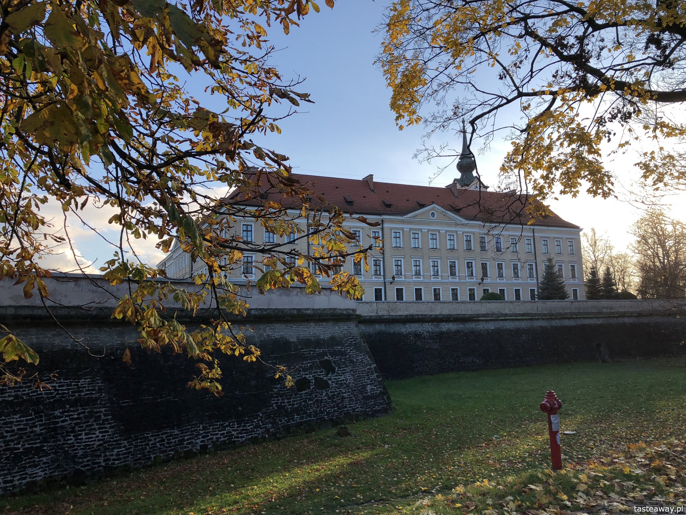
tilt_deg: +7.9
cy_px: 258
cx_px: 343
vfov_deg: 48.2
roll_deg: +2.4
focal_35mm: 29
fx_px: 575
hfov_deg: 61.7
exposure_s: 1/899
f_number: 1.8
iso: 20
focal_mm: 3.99
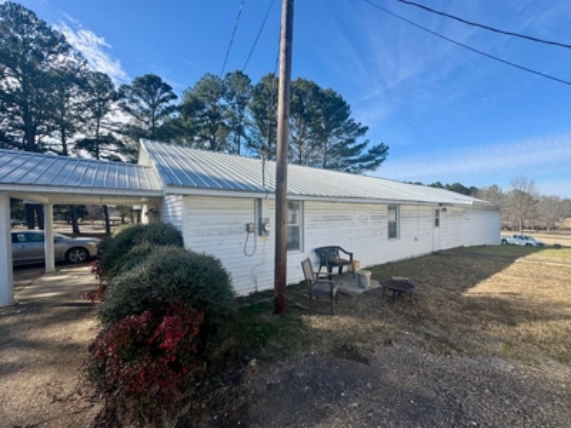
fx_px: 231
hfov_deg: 102.1
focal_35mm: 14
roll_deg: -0.1
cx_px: 286
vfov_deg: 85.7
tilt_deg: -0.5
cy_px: 214
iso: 50
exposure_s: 1/1477
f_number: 2.2
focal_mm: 2.22
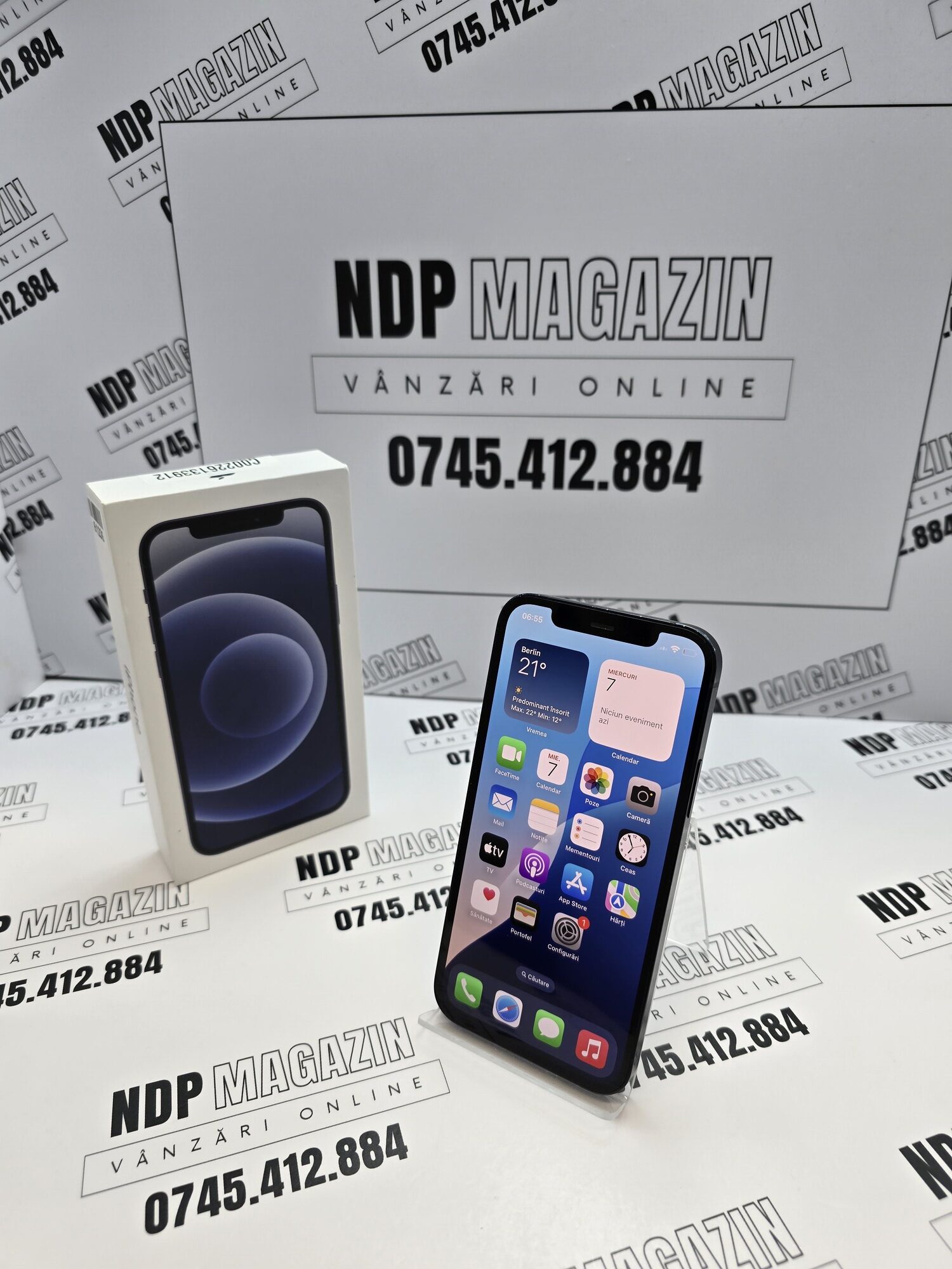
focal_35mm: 23
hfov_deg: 58.9
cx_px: 476
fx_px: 843
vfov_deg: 73.9
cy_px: 634
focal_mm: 6.3
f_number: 1.7
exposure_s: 1/100
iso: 20
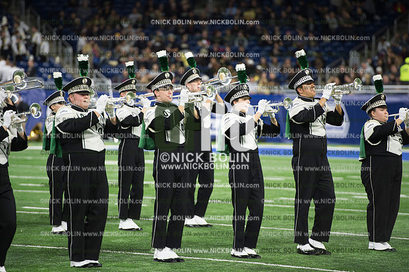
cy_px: 136
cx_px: 204
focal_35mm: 200
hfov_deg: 10.3
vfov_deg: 6.9
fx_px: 2271
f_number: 3.5
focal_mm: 200
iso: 2500
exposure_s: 1/1000
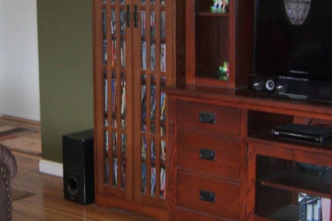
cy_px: 72
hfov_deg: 23.5
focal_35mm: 86
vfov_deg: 15.8
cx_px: 107
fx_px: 793
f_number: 2.8
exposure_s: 1/60
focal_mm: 7.9
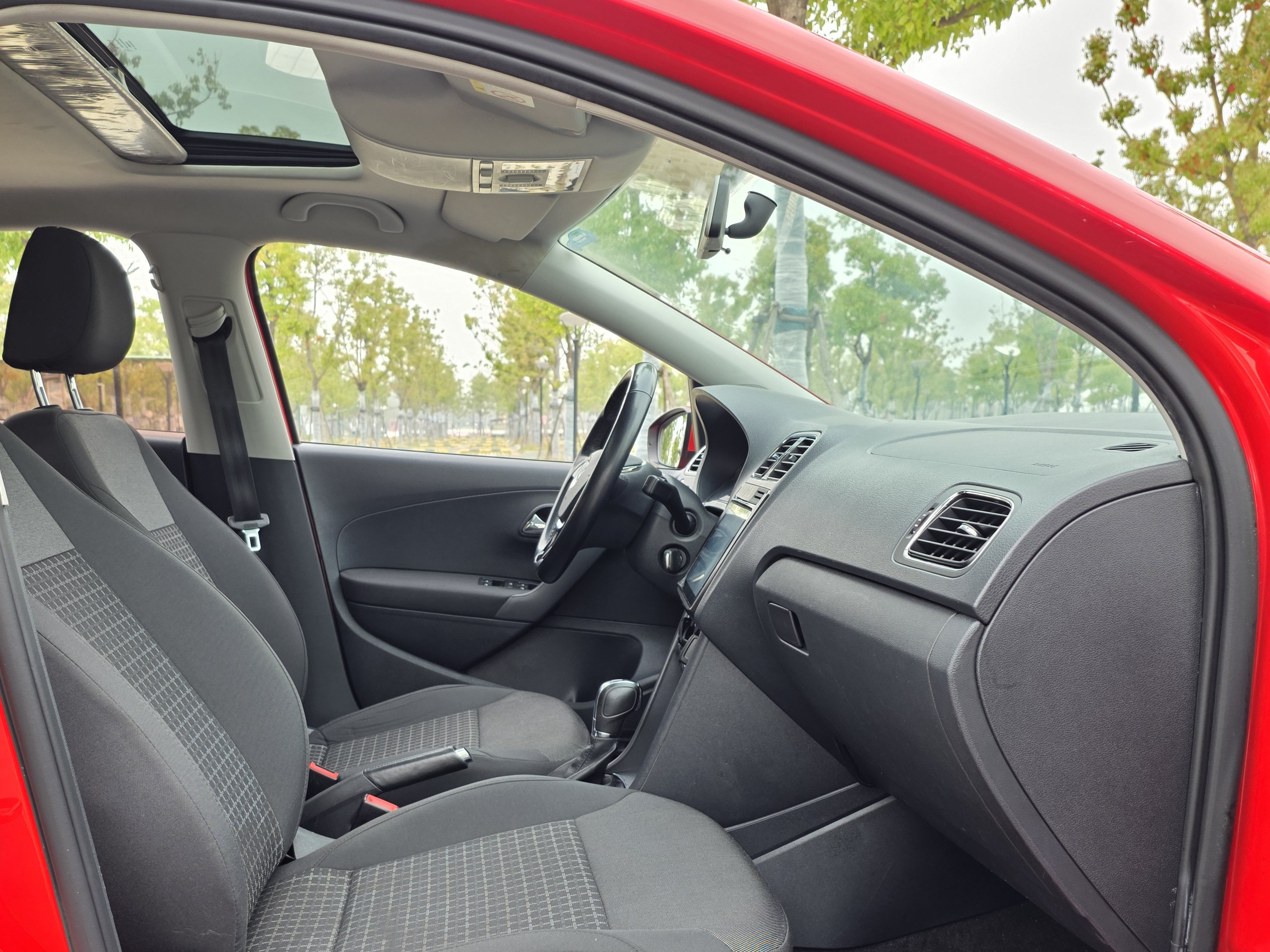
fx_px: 1174
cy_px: 620
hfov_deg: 56.1
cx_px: 469
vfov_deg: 43.6
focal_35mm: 32
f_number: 1.7
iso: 50
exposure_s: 1/359
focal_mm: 6.25
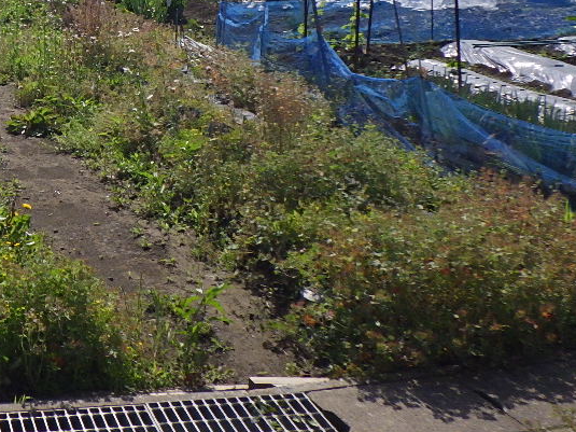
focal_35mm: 67
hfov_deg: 26.8
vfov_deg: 20.7
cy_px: -58
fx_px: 1115
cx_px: -50
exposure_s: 1/2500
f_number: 4.2
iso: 250
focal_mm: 5
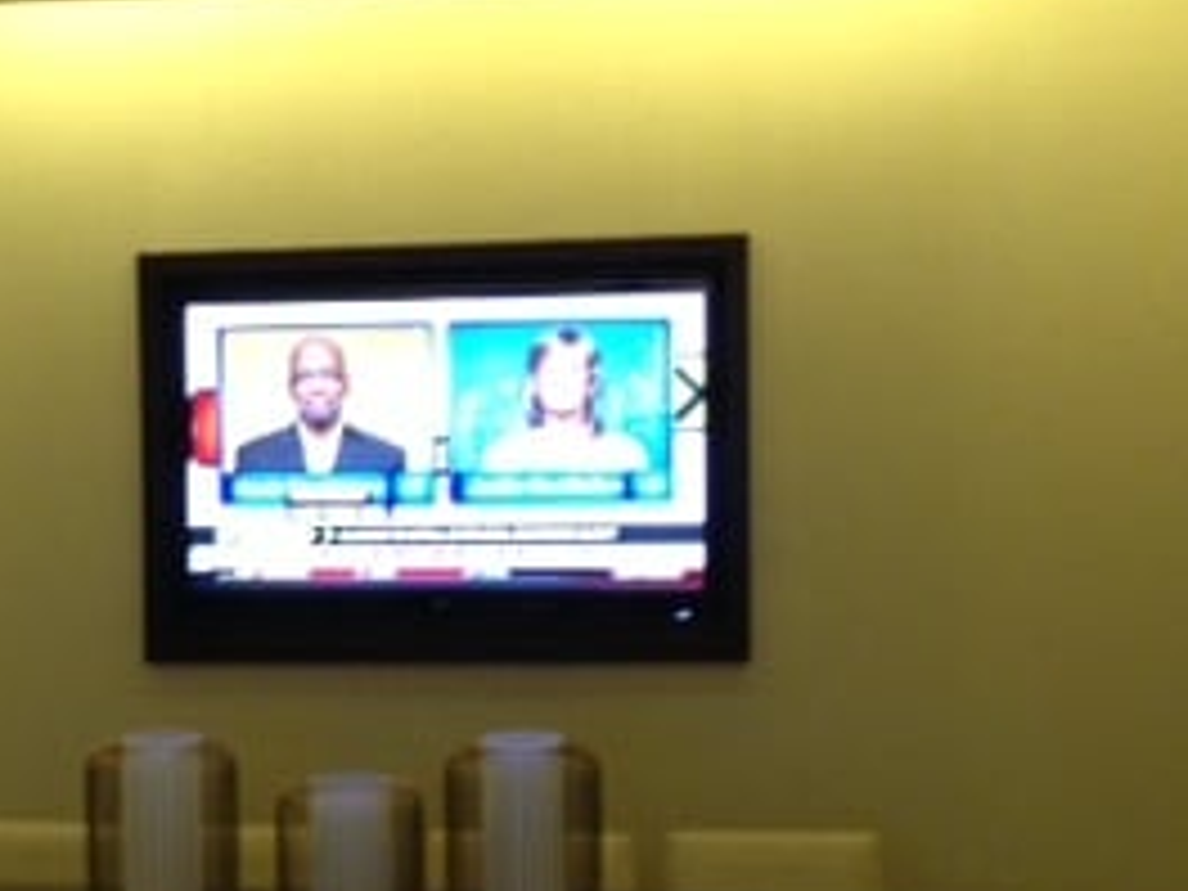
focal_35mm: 80
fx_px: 2746
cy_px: 590
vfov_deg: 18.4
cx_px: 198
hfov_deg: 24.0
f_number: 2.4
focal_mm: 4.13
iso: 250
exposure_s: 1/20
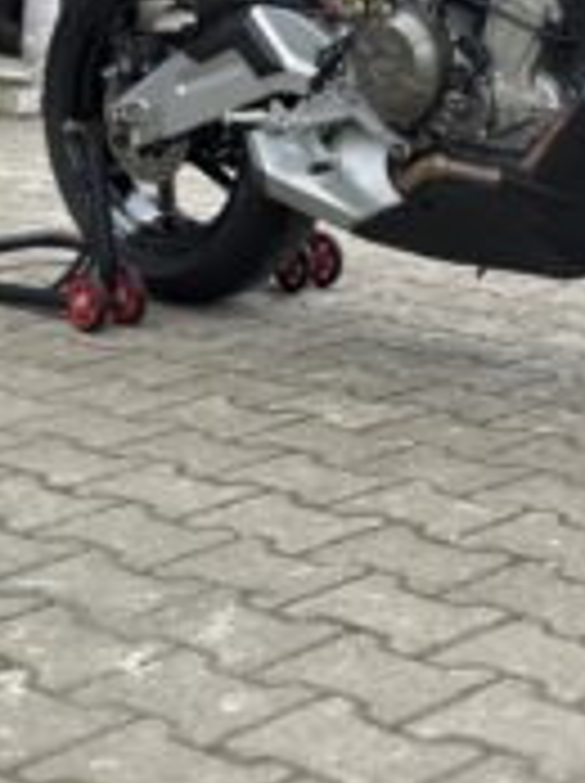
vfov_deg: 18.5
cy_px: -25
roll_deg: -0.5
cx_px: 540
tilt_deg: -2.5
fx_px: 2327
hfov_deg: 14.2
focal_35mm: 103
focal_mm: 6.86
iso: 80
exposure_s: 1/980
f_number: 1.78
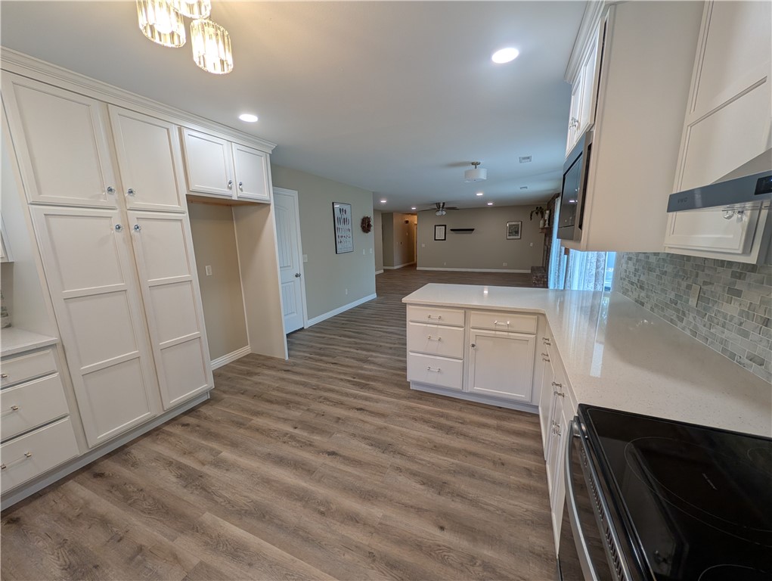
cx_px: 386
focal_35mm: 12
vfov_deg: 94.6
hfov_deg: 110.5
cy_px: 290
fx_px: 268
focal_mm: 2.02
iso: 47
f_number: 1.7
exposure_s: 1/120
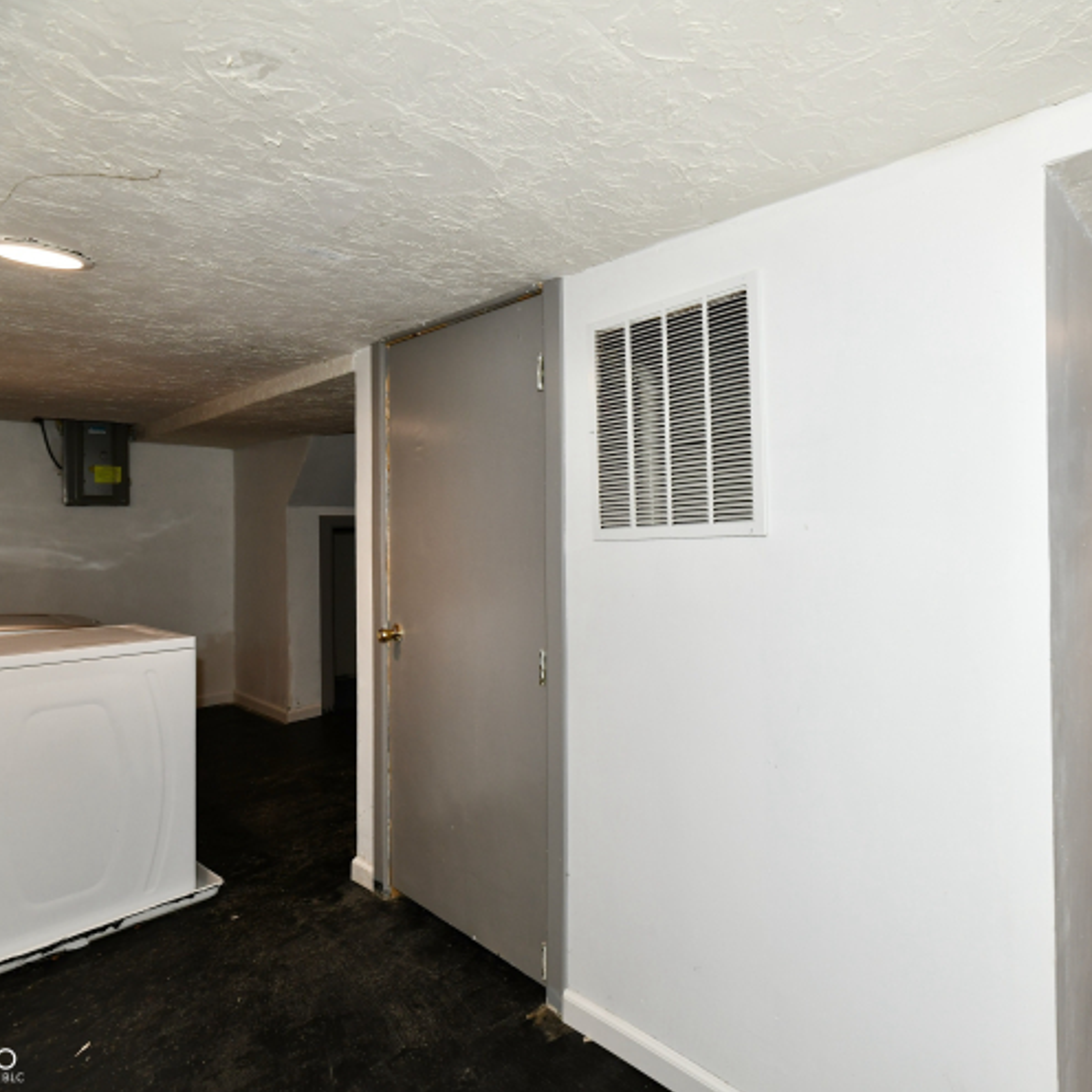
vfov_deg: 80.7
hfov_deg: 76.8
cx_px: 771
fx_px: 642
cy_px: 546
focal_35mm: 18
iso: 640
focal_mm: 14
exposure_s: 1/60
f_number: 6.3
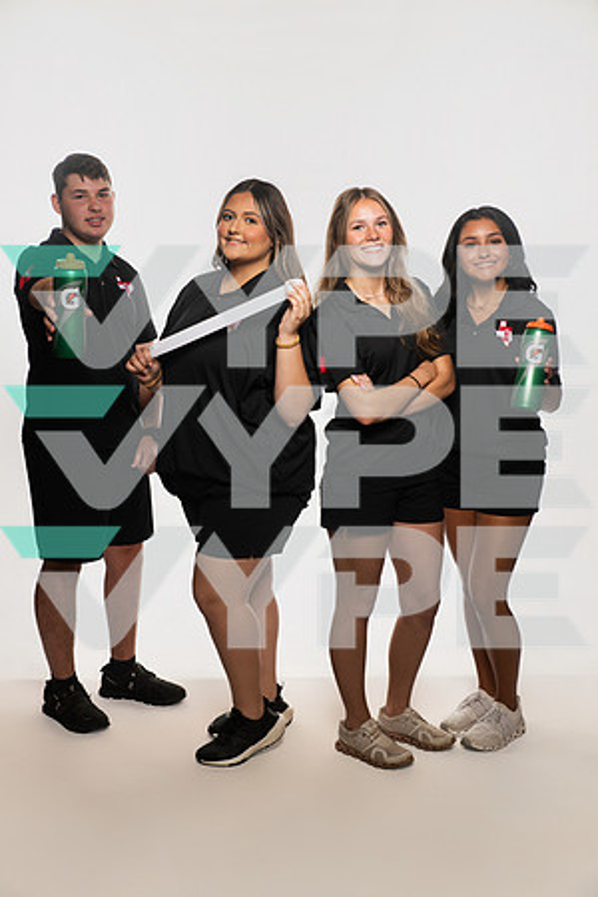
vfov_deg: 39.6
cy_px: 448
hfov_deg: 27.0
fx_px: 1246
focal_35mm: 50
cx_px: 299
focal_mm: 50
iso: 500
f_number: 6.3
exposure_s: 1/200
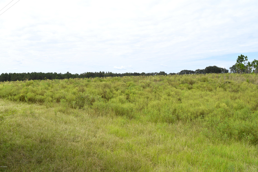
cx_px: 129
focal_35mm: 30
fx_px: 215
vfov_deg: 43.6
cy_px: 86
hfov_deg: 61.9
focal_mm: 20
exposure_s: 1/200
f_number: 13
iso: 100
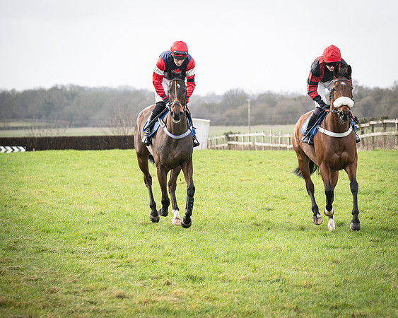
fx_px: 2475
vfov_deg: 7.3
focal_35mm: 210
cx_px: 330
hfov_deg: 9.2
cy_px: 98
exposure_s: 1/1000
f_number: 5
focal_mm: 135
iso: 400
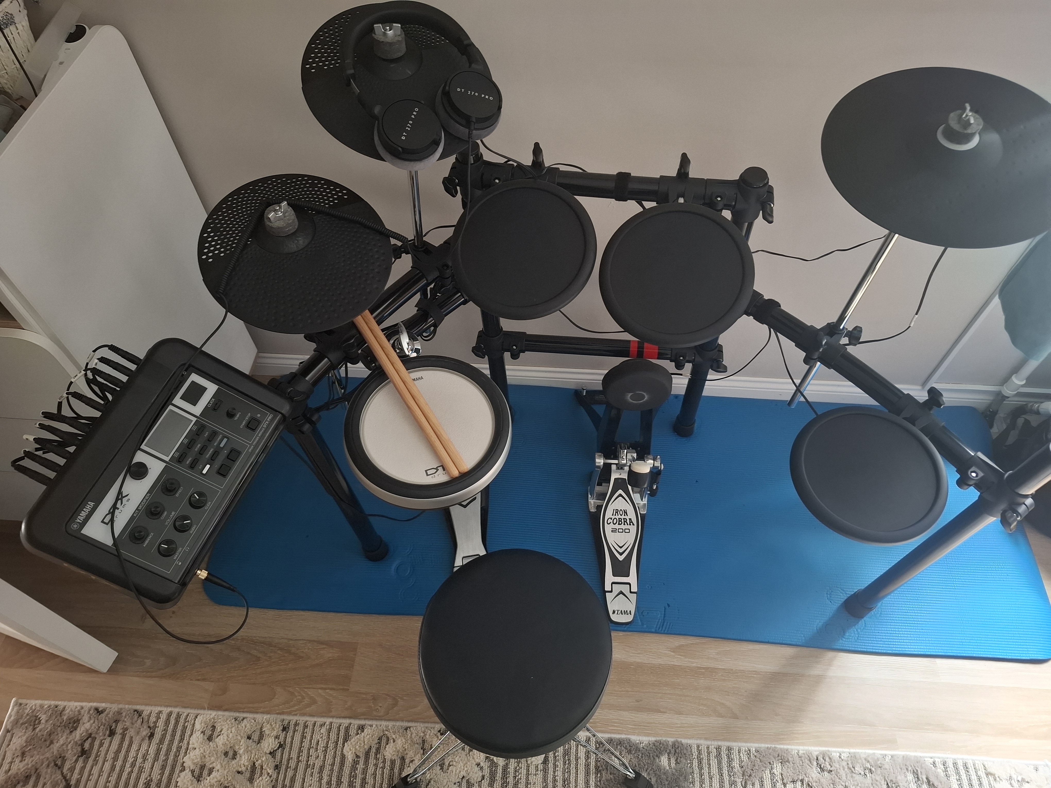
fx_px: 698
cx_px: 526
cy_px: 394
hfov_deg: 73.9
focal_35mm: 23
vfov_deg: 58.9
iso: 320
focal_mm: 5.54
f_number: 1.8
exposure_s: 1/25
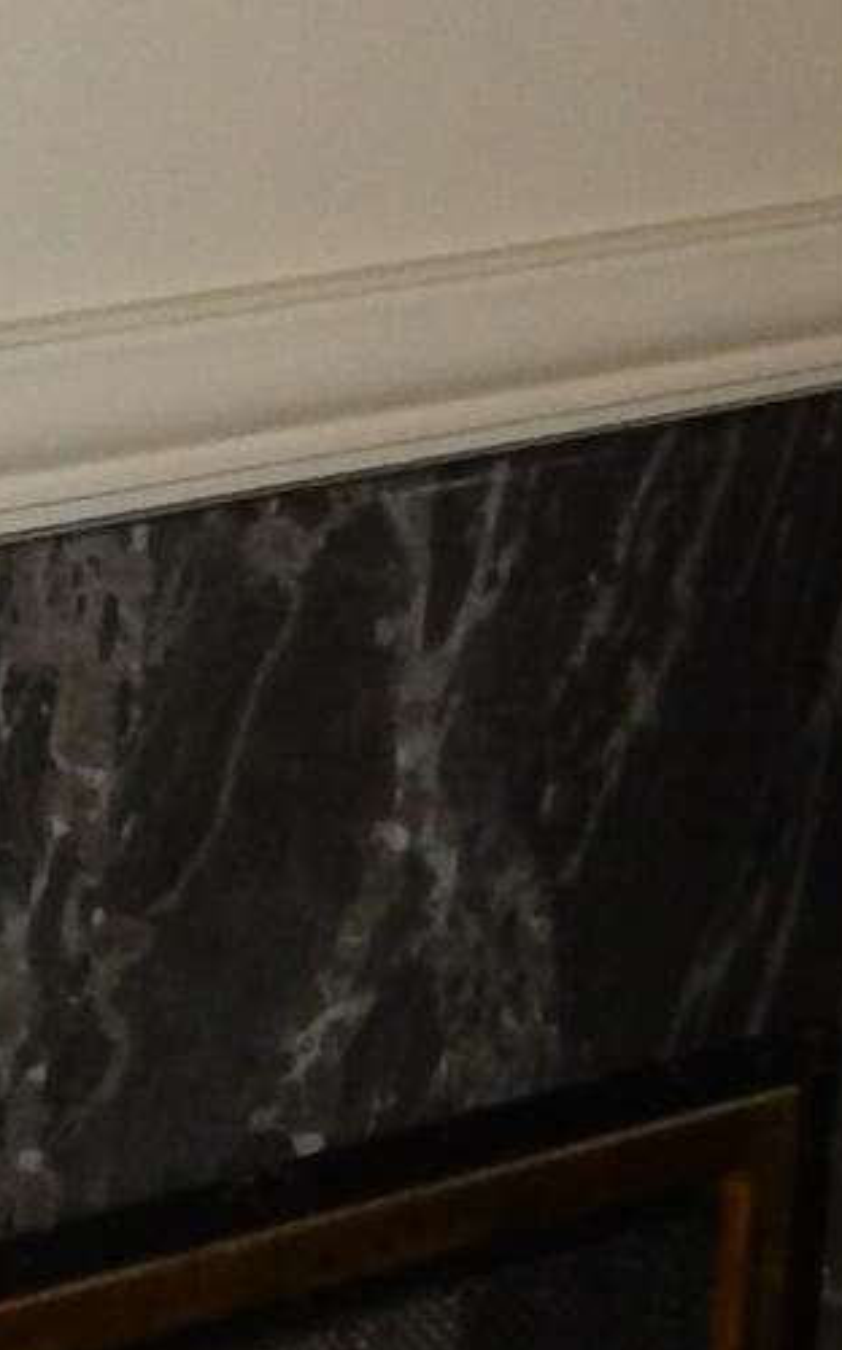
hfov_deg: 8.0
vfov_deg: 13.2
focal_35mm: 159
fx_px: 5845
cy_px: 875
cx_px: -642
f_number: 3.7
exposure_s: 1/30
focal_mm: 4.5
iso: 200
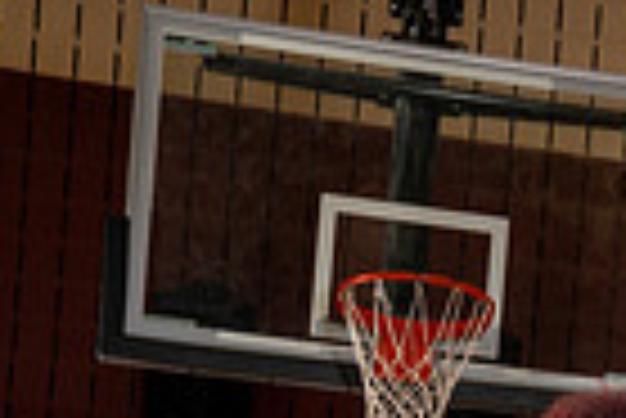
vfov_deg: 9.2
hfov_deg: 14.9
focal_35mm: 136
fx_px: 2367
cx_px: 522
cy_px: 944
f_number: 8
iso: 500
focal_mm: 42
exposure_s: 1/250
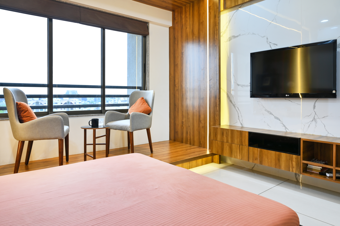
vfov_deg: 53.1
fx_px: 227
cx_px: 170
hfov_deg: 73.8
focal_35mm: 24
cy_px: 113
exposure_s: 1/8
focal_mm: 24
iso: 80
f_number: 8
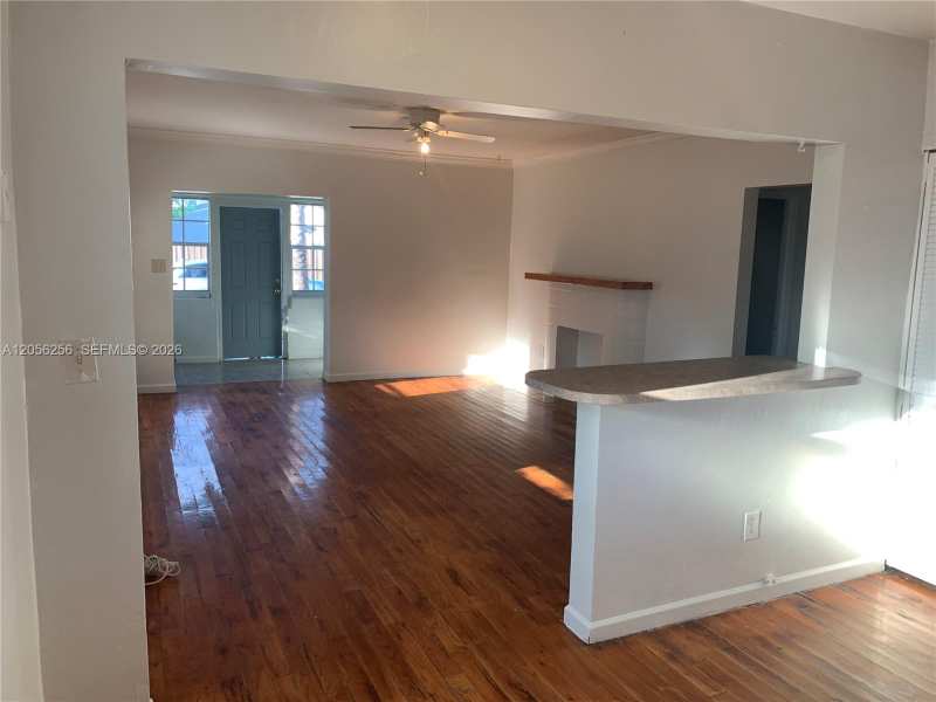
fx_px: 703
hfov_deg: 67.3
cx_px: 468
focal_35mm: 26
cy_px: 351
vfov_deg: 53.1
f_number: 1.8
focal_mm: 4.25
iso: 50
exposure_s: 1/120
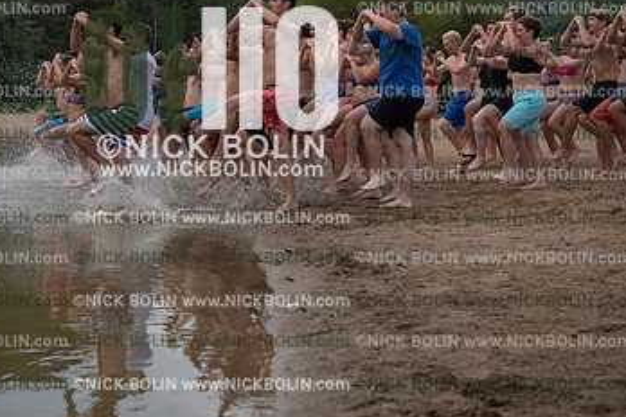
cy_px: 93
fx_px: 1304
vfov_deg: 18.0
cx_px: 210
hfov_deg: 26.8
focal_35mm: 75
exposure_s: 1/1600
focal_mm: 45
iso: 160
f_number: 3.2
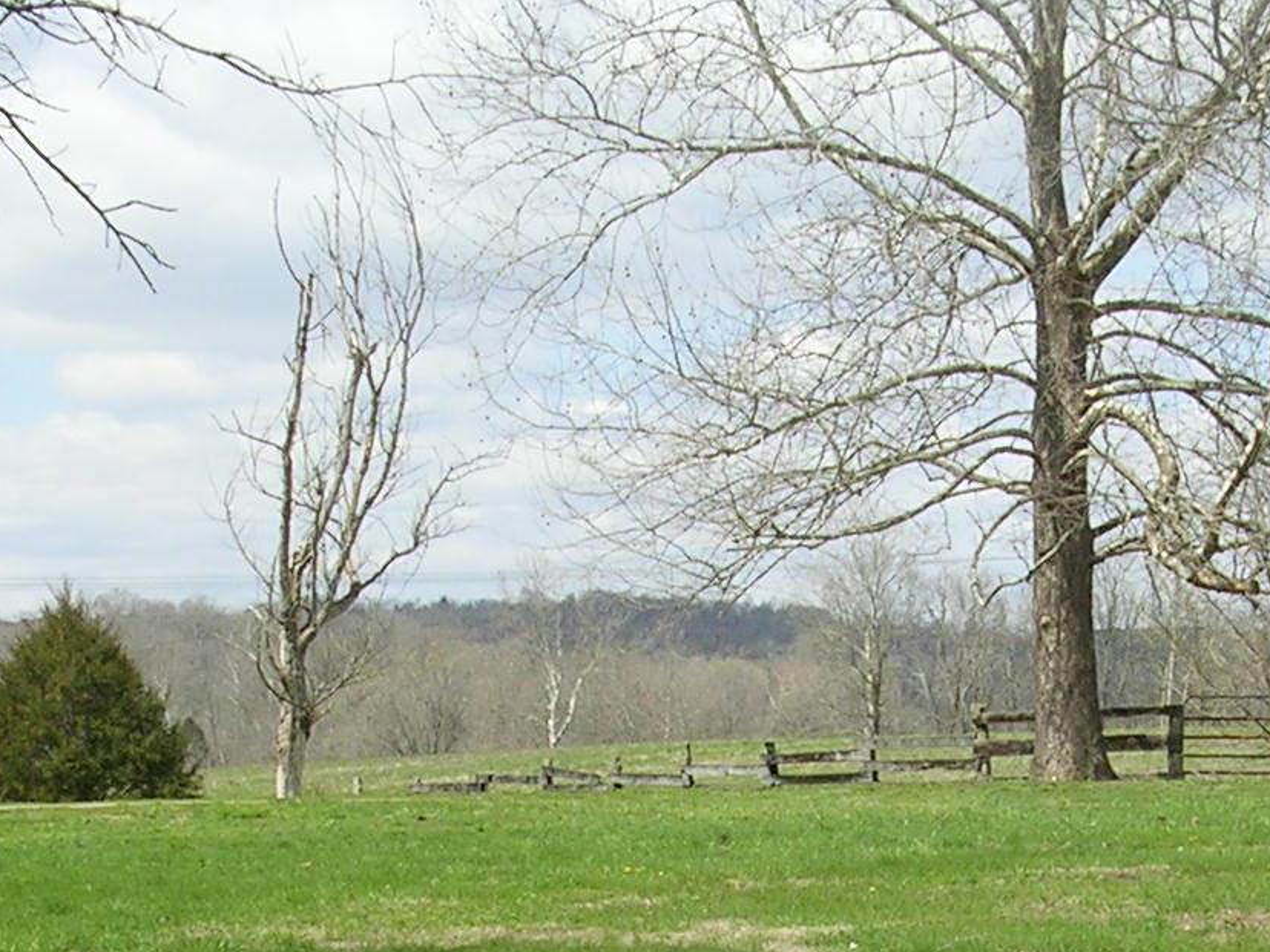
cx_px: 831
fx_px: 3449
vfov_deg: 15.3
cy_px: 1079
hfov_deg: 20.8
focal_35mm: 94
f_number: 5.6
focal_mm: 5.8
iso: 50
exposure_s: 1/237
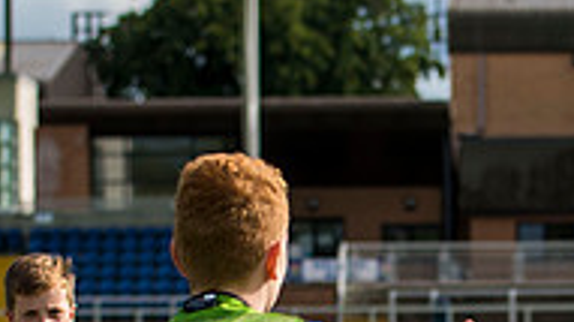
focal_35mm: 358
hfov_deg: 6.0
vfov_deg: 3.4
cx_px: 542
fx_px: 5444
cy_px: 534
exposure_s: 1/1600
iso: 250
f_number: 4
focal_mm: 86
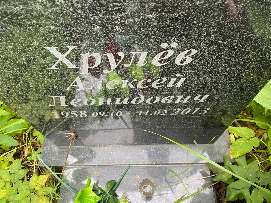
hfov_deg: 67.3
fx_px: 204
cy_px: 102
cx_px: 136
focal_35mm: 26
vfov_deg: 53.1
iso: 160
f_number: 1.8
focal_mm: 4.25
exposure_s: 1/60
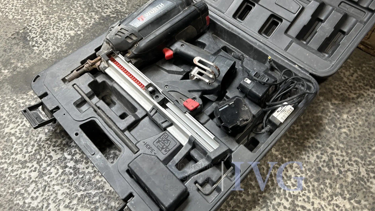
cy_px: 76
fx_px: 288
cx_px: 190
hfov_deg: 66.1
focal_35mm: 29
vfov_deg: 39.8
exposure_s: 1/50
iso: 80
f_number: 1.5
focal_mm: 5.7
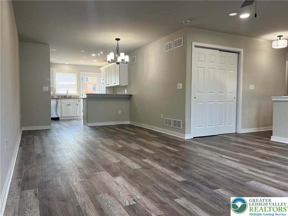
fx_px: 216
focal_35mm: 26
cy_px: 108
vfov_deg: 53.1
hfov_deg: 67.3
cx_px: 144
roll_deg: -0.1
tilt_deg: -4.1
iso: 64
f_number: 1.5
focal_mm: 5.7
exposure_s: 1/121
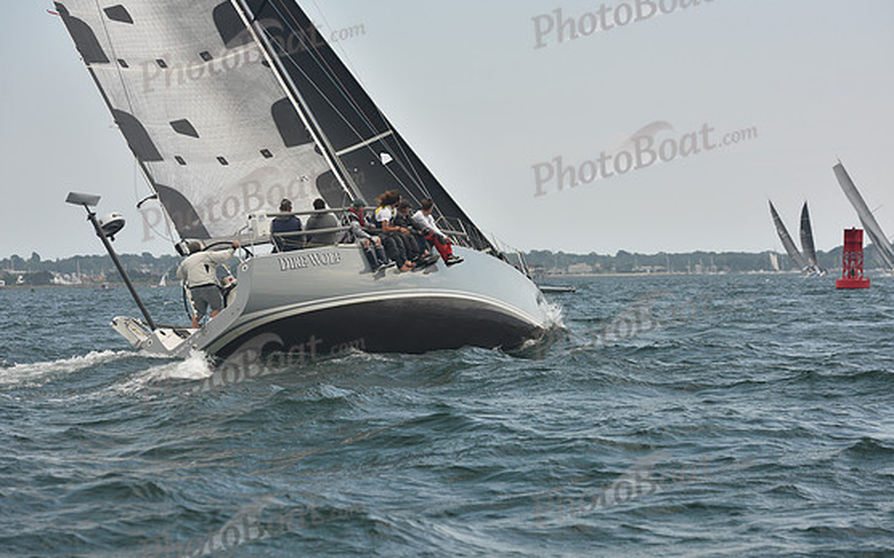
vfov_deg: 12.6
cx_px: 449
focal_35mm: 104
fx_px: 2534
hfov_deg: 20.0
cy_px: 261
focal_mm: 98
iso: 250
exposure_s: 1/500
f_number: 5.6
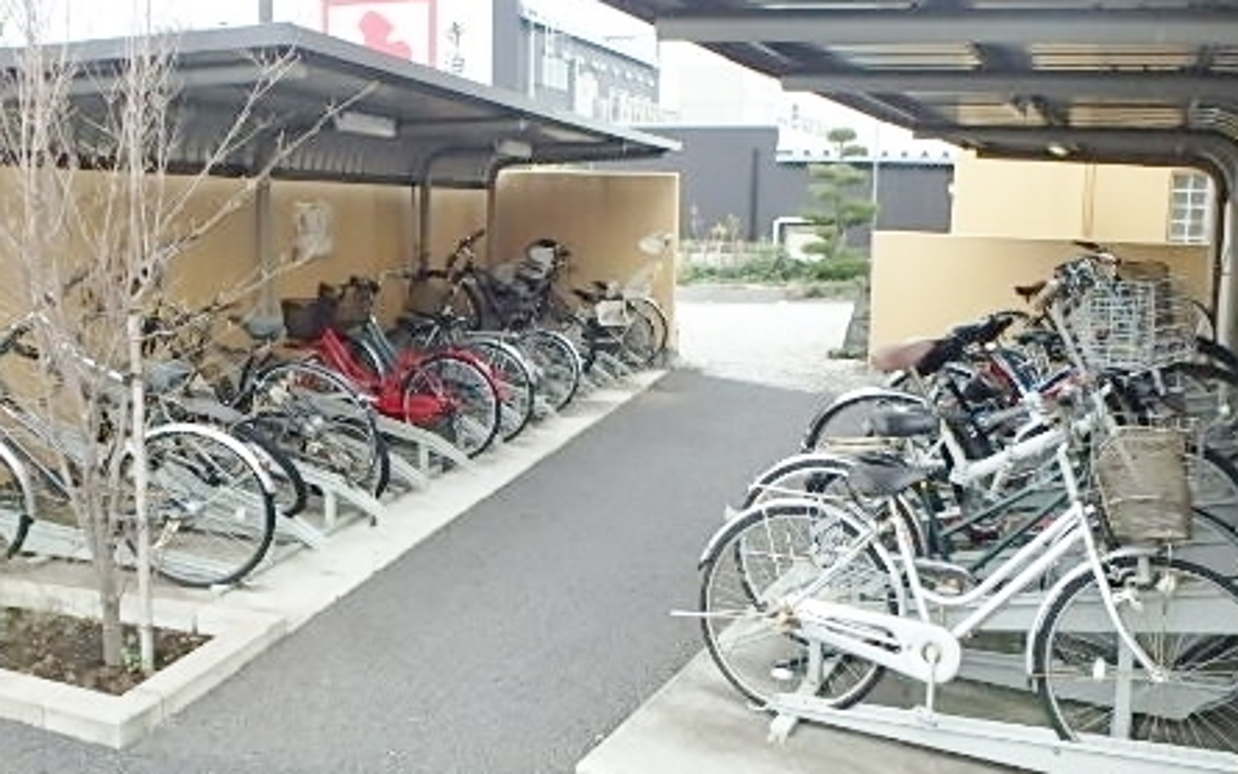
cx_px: 587
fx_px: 1080
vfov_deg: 39.3
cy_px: 326
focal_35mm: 32
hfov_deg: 59.6
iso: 320
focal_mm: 3.7
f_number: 3.5
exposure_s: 1/250
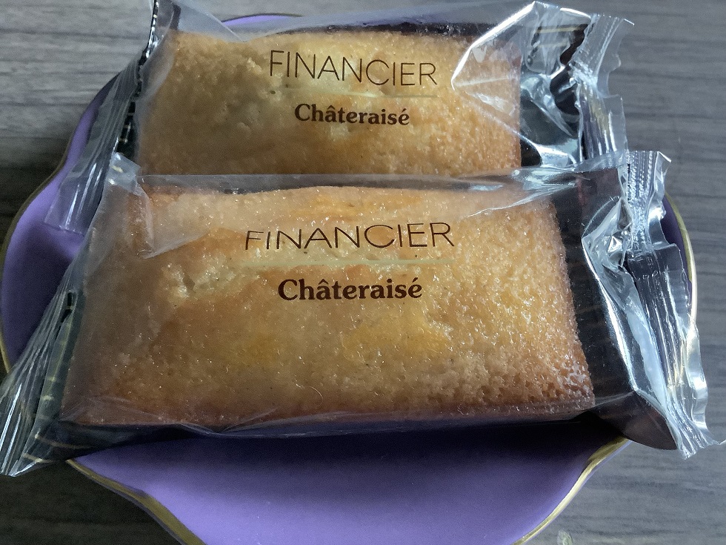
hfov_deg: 58.4
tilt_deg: -58.1
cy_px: 272
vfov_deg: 45.4
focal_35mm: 31
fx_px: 650
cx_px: 363
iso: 800
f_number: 2.4
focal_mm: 3.3
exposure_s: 1/30
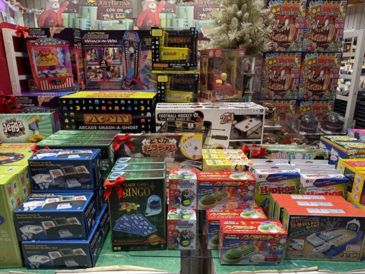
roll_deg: +0.4
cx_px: 182
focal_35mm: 24
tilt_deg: -15.0
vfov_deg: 56.8
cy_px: 137
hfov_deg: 71.6
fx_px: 253
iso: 125
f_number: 1.78
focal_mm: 6.76
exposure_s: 1/100
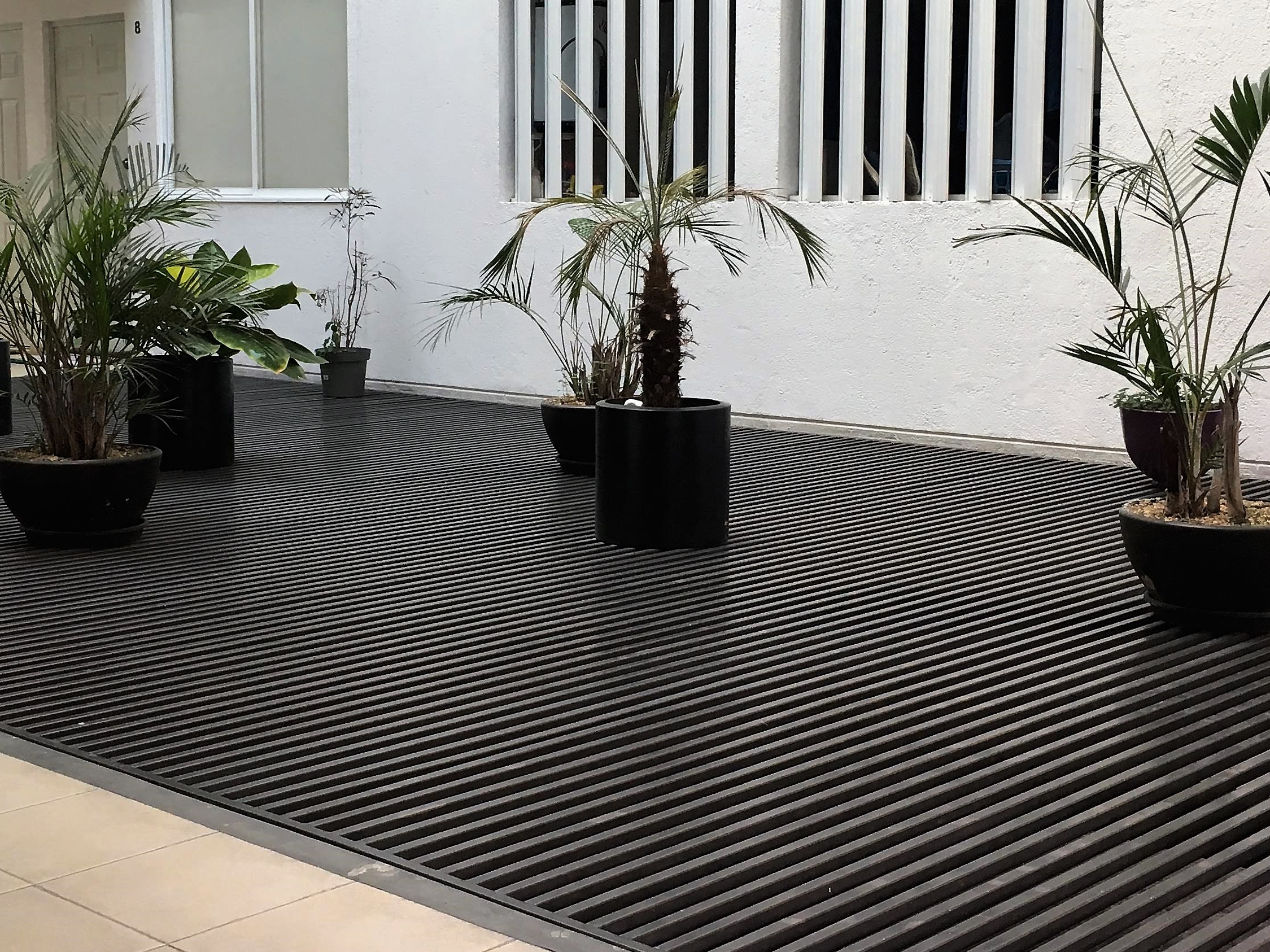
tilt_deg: -5.9
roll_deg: -0.5
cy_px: 412
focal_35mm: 52
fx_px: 1907
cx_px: 571
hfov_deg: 36.8
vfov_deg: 28.0
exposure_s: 1/30
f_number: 2.2
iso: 50
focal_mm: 4.15
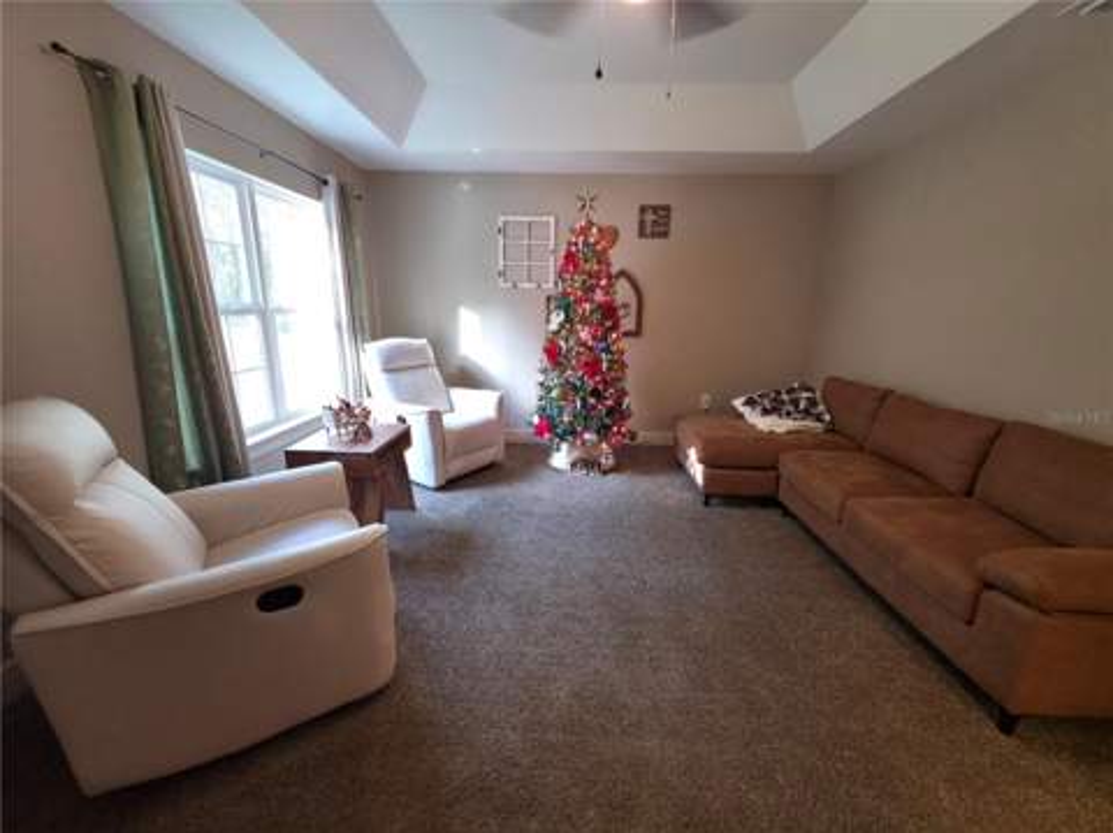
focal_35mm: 13
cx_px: 556
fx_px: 418
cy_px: 416
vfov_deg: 89.8
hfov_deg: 106.2
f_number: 1.9
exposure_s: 1/15
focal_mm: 2.2
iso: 160
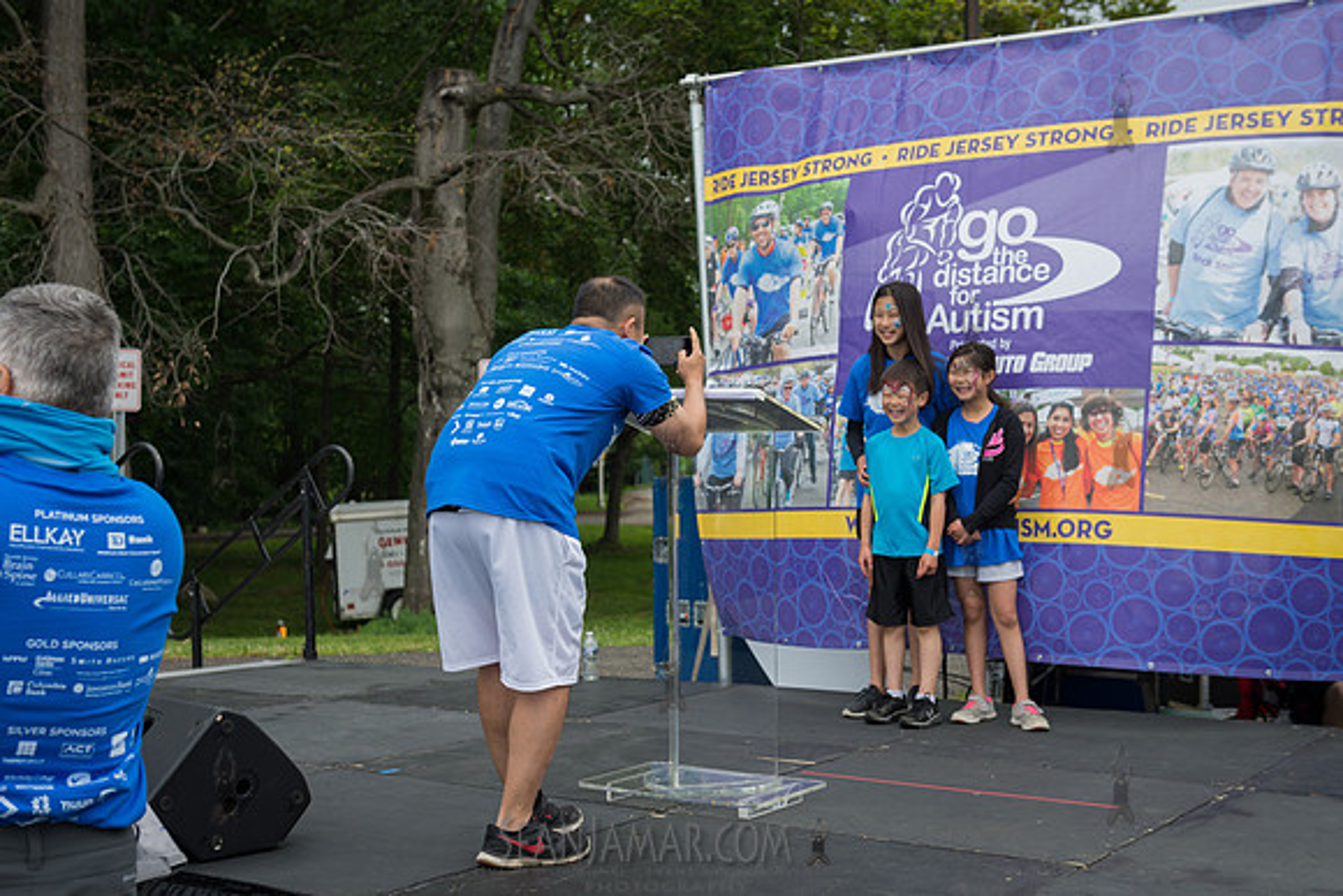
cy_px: 448
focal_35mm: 48
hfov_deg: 41.1
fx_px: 1791
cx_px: 672
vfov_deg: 28.1
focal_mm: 48
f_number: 5
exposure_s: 1/500
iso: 200
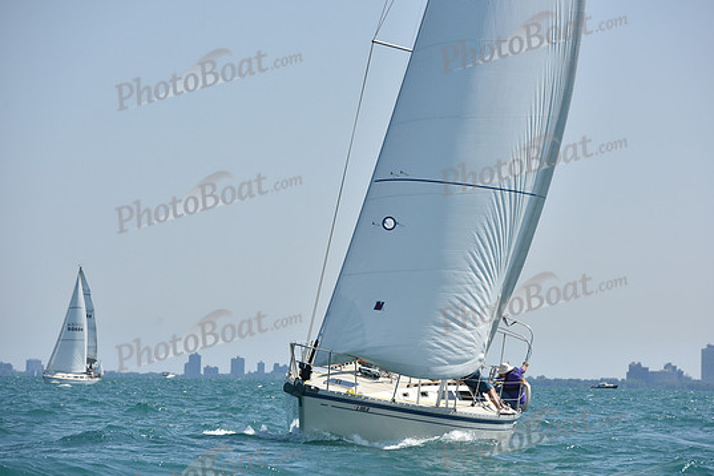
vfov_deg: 6.4
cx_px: 372
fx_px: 4284
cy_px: 249
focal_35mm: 216
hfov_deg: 9.5
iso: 250
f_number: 8
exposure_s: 1/1250
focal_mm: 200
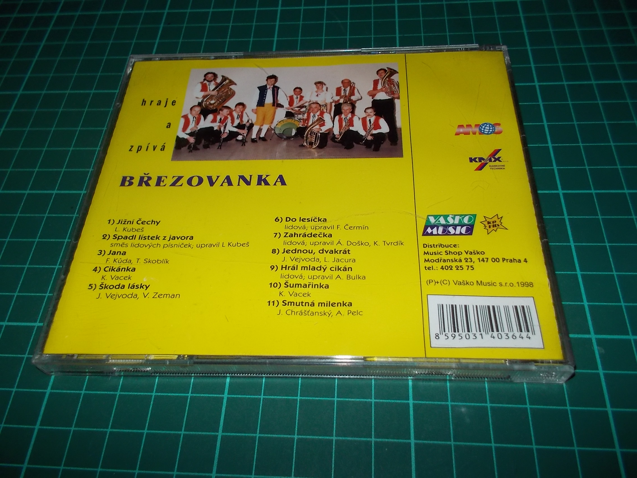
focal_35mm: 29
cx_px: 318
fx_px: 534
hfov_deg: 61.7
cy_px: 239
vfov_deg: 48.2
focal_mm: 4.1
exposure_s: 1/30
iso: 200
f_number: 3.3
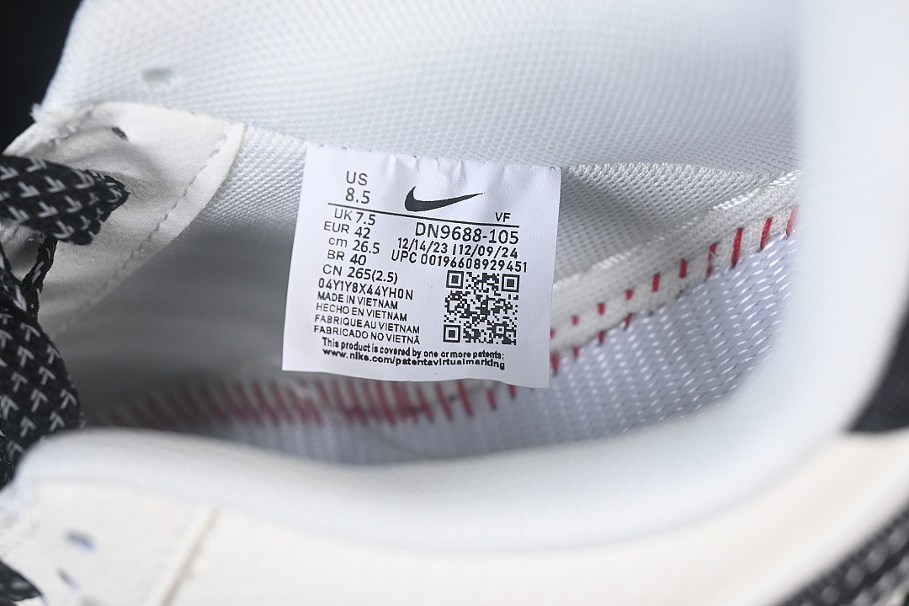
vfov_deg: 18.2
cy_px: 303
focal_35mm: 75
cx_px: 454
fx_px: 1894
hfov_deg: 27.0
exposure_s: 1/80
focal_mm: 50
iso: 160
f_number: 7.1
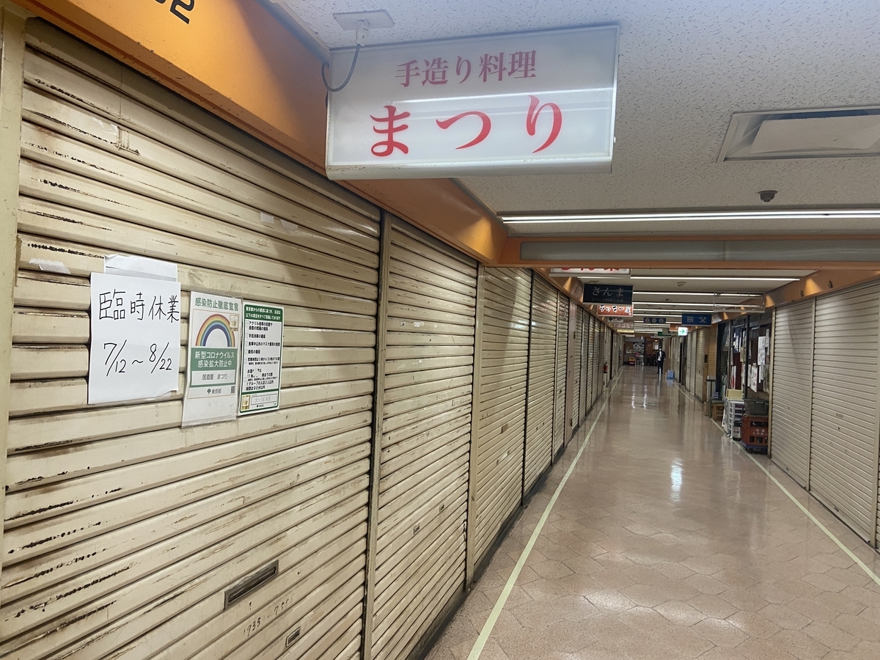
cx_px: 440
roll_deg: -3.1
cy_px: 330
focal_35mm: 26
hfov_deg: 67.3
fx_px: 661
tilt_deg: -0.2
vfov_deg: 53.1
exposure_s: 1/84
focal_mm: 4.25
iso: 125
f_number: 1.8
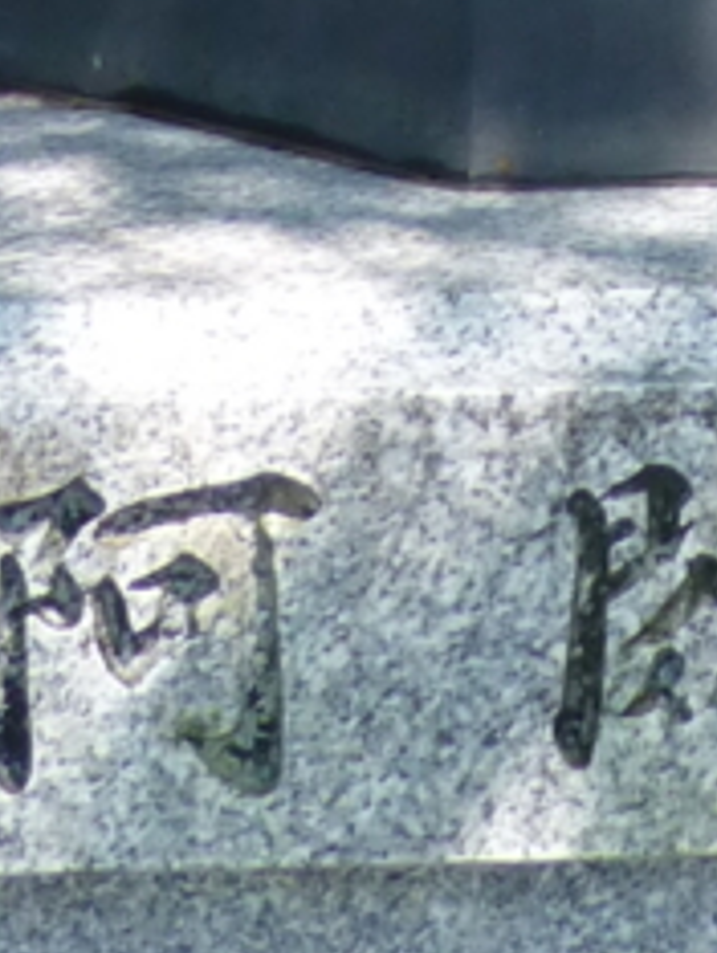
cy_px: -1499
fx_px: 4521
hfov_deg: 8.9
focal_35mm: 164
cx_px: 957
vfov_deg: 10.1
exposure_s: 1/125
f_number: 3.5
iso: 100
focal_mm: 4.3
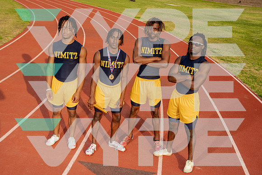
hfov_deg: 44.5
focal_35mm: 44
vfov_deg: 30.5
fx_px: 320
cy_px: 88
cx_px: 131
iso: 100
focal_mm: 44
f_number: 5
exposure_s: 1/250
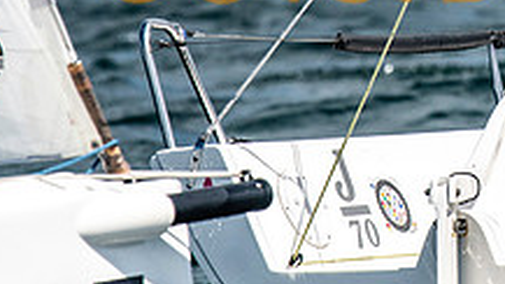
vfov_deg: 1.0
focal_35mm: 1263
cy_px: -45
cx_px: 603
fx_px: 16910
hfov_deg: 1.7
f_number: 5.6
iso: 500
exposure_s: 1/5000
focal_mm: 300
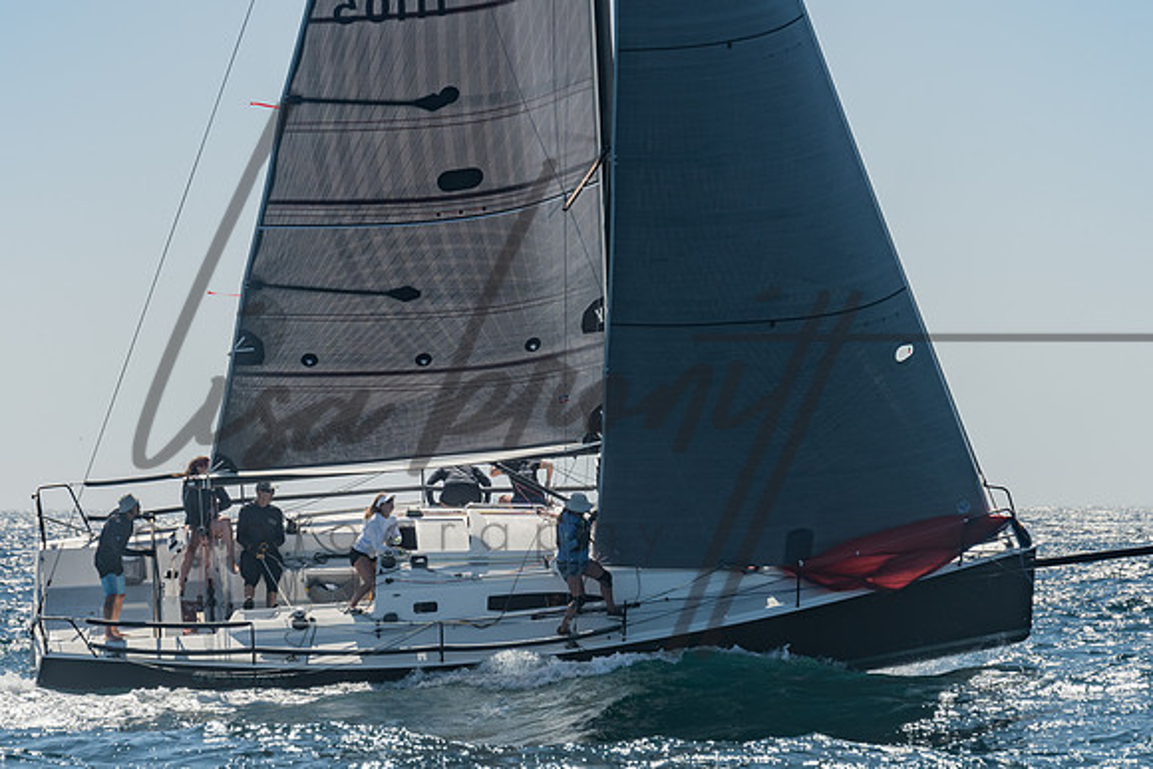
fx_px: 6493
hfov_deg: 10.1
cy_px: 478
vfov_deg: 6.8
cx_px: 487
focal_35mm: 203
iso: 160
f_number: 6.3
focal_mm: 110
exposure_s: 1/500
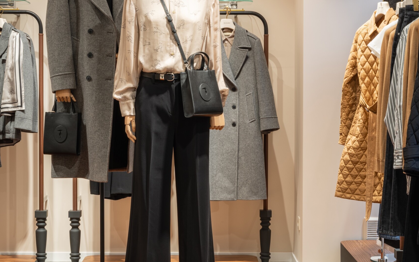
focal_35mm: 100
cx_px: 209
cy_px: 83
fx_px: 1142
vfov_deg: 13.1
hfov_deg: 20.8
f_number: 16
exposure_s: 1/2
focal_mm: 65
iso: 100
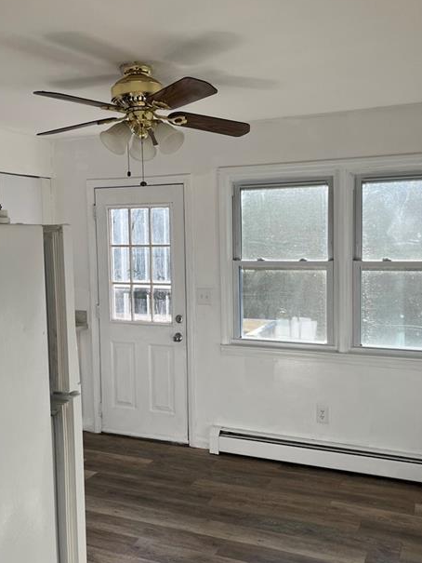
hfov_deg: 42.8
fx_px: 536
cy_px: 284
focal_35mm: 33
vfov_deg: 55.3
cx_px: 243
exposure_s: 1/661
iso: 50
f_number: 1.6
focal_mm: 5.1
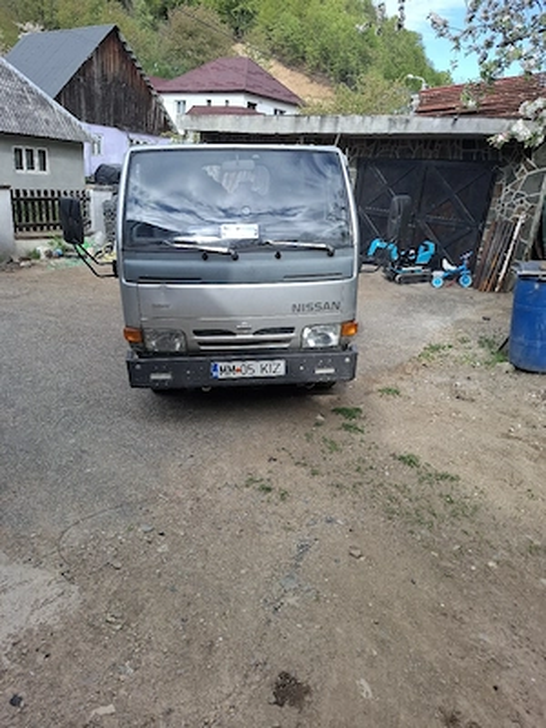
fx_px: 484
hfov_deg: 58.9
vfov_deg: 73.9
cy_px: 364
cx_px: 273
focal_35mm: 23
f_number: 1.8
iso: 50
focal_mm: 5.54
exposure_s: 1/588
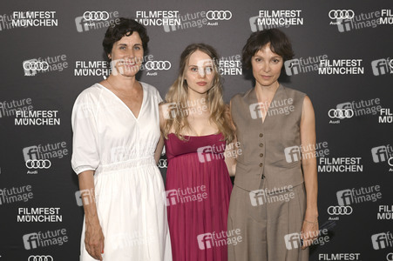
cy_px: 130
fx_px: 513
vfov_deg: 28.6
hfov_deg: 41.9
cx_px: 196
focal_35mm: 47
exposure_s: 1/200
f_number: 5.6
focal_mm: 47
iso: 1000
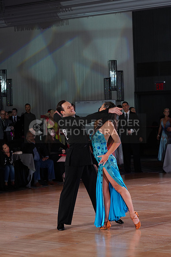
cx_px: 86
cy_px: 128
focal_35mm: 105
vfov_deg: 19.5
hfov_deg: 13.0
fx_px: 748
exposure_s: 1/160
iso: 1600
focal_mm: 105
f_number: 5.6
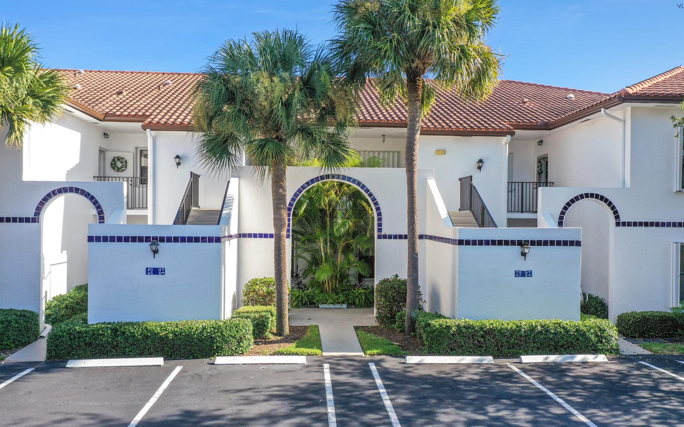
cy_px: 227
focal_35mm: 29
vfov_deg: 43.1
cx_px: 338
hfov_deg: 64.6
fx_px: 541
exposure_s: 1/240
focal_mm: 10.26
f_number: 5
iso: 100
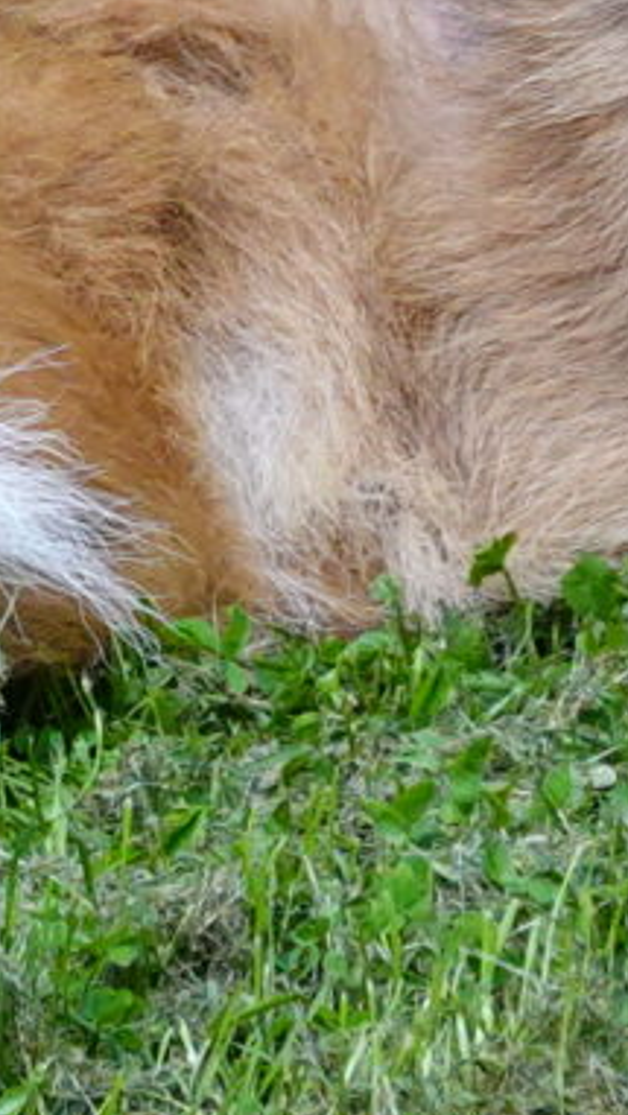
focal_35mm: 1257
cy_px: -320
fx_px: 37195
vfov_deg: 1.7
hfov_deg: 1.0
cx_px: -570
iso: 500
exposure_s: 1/200
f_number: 4.5
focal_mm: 64.75
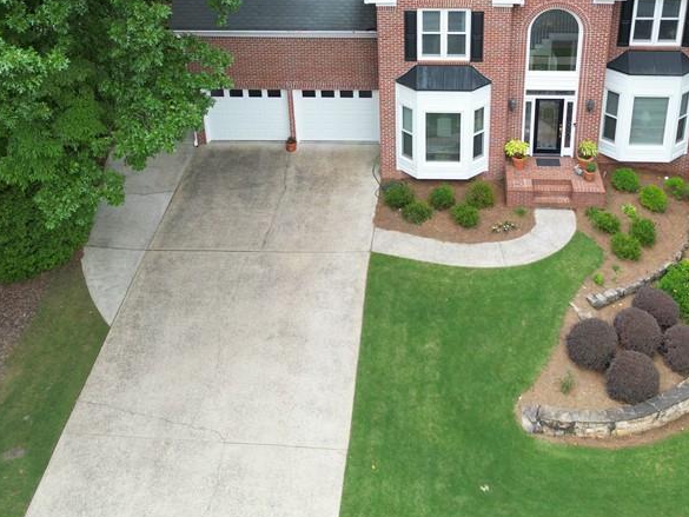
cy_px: 81
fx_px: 836
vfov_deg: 33.1
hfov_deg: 44.4
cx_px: 428
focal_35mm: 42
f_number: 1.7
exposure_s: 1/180
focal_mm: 6.72
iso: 130
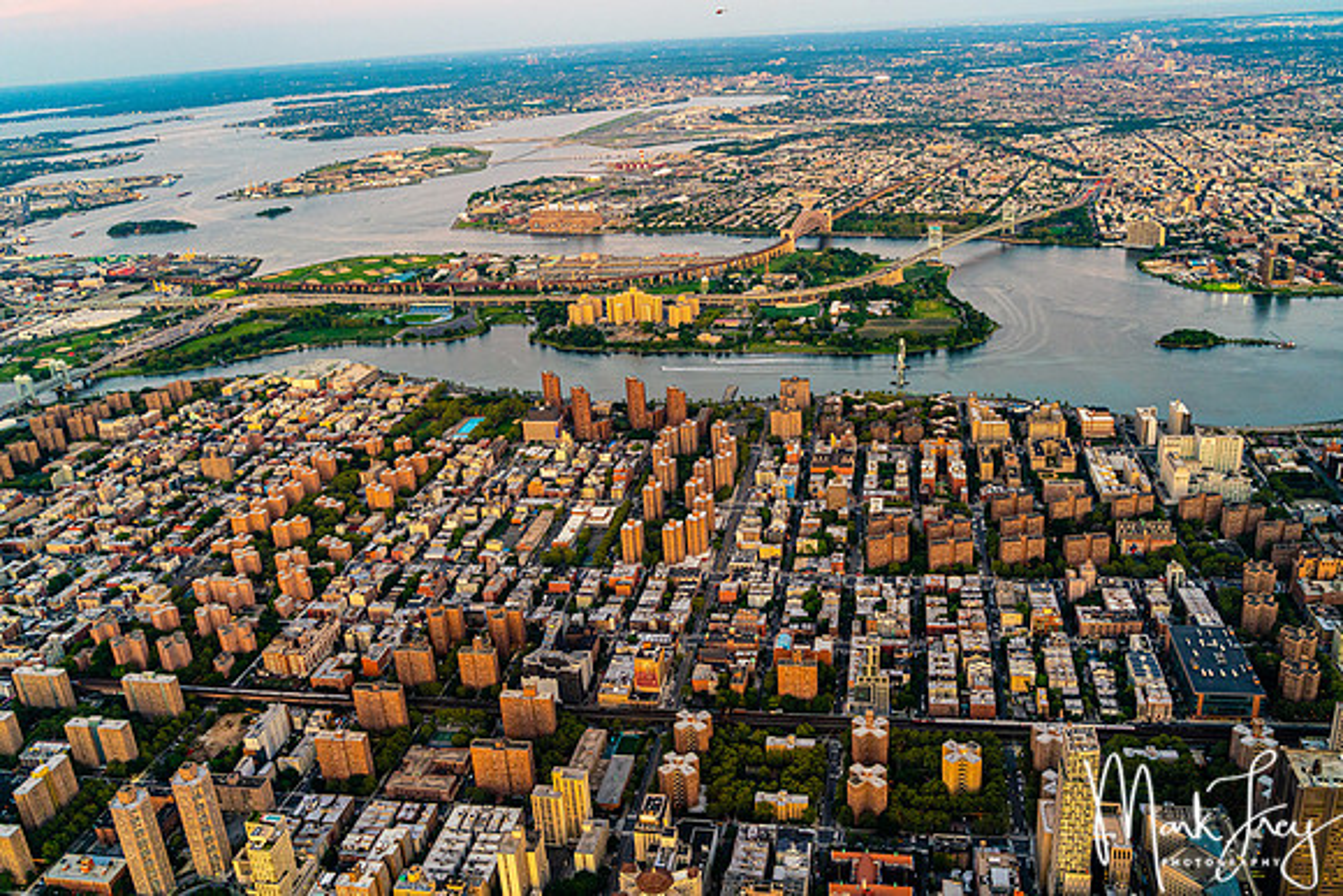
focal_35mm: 30
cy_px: 457
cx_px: 693
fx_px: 1106
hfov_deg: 62.5
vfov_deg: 44.1
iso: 2000
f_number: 2.8
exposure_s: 1/500
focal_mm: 28
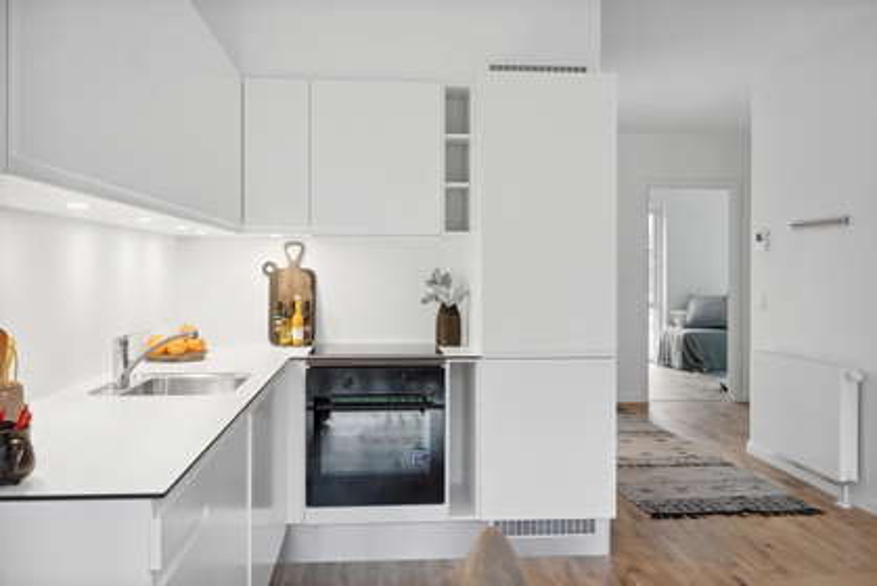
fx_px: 756
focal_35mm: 31
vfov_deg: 42.4
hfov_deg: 60.3
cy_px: 293
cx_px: 438
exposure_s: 1/5
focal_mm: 21
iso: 200
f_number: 6.3
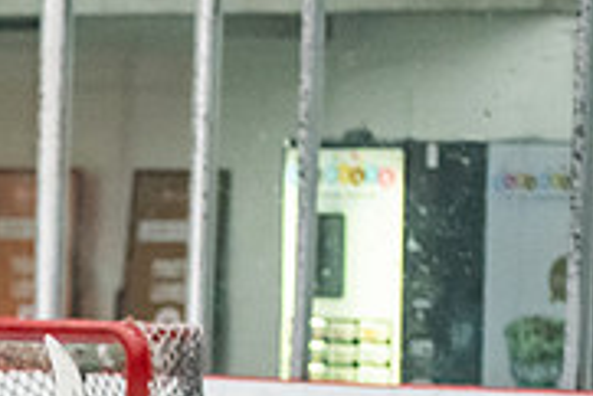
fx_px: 6660
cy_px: 604
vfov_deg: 3.4
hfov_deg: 5.0
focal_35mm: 404
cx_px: -610
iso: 4000
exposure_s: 1/800
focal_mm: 90
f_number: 2.8
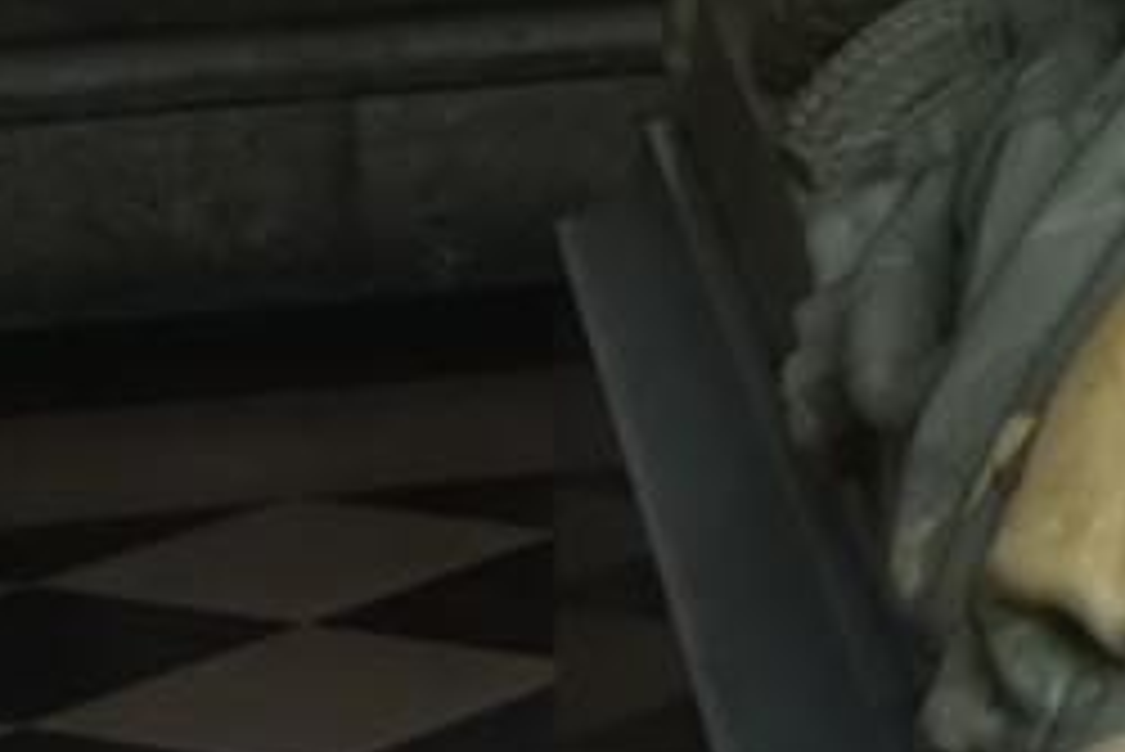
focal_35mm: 233
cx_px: 2758
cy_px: -1545
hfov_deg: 8.1
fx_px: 7285
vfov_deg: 5.5
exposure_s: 1/20
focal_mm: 13.1
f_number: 2.8
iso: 800
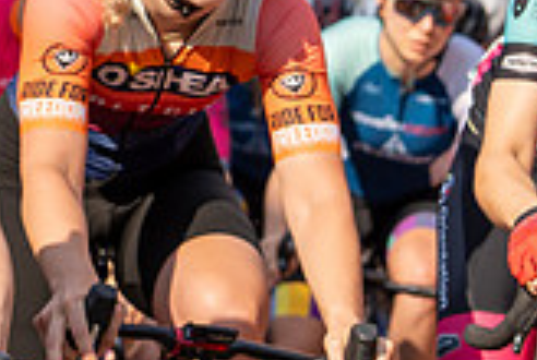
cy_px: -343
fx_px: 4543
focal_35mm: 304
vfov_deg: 4.5
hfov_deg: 6.7
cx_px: -97
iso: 200
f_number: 4
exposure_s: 1/1000
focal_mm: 70
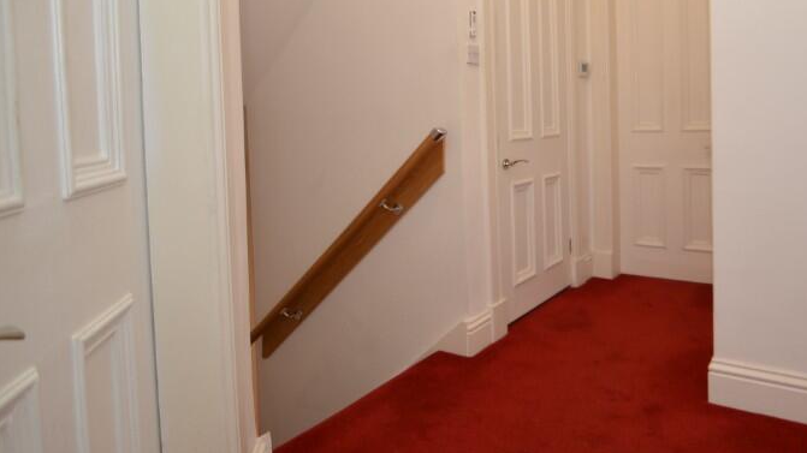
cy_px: 118
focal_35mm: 24
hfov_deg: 73.4
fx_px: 513
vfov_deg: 46.1
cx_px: 553
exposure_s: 1/15
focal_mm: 10
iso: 100
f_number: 3.5
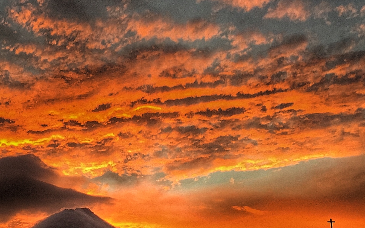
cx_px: 86
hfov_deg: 27.1
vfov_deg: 17.3
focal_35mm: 75
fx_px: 746
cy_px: 146
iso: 32
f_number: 2.2
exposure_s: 1/120
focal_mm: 4.15
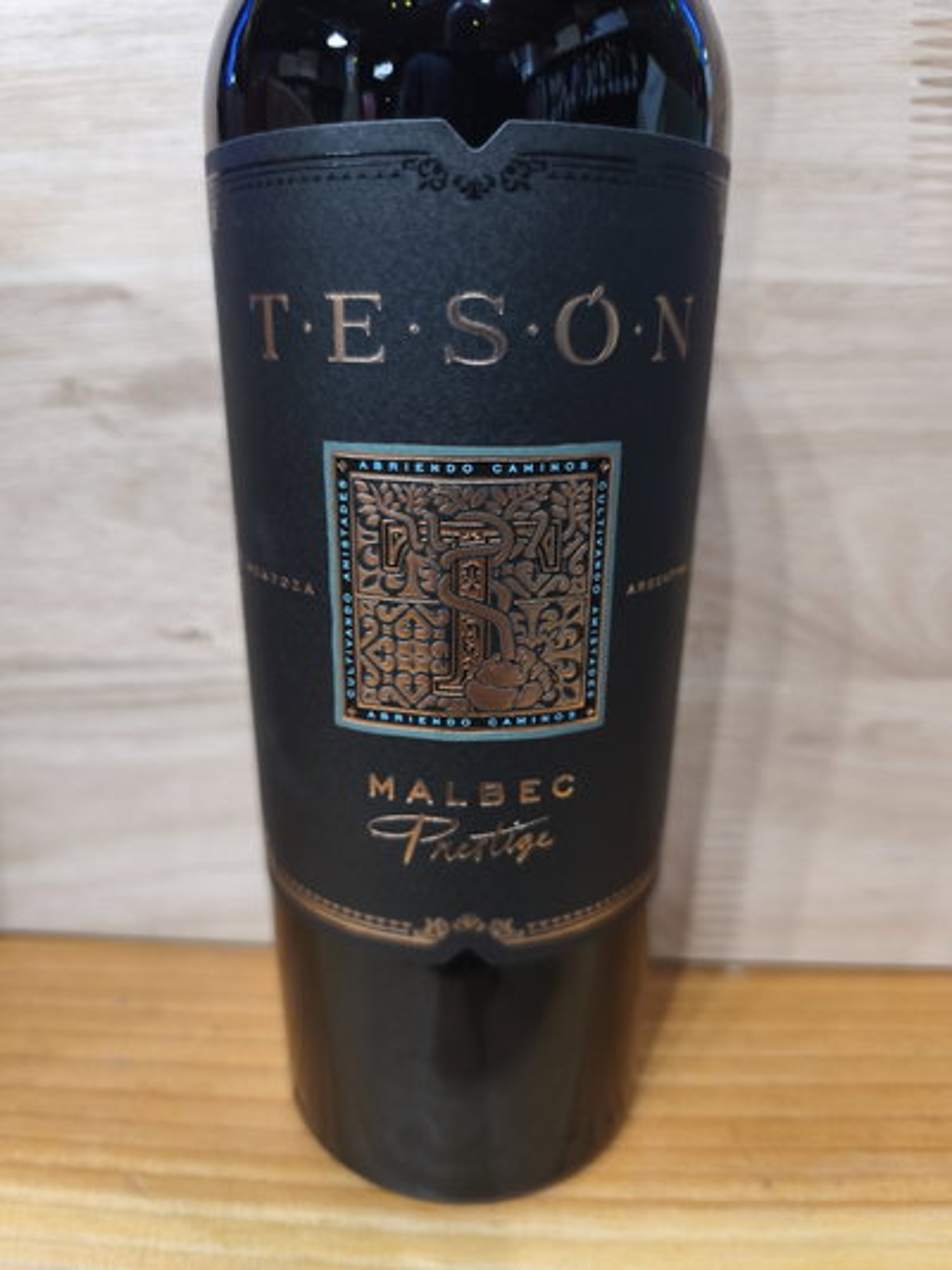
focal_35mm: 23
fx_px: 843
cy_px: 635
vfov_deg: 73.9
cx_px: 476
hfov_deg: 58.9
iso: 1000
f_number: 1.65
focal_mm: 6.14
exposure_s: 1/50
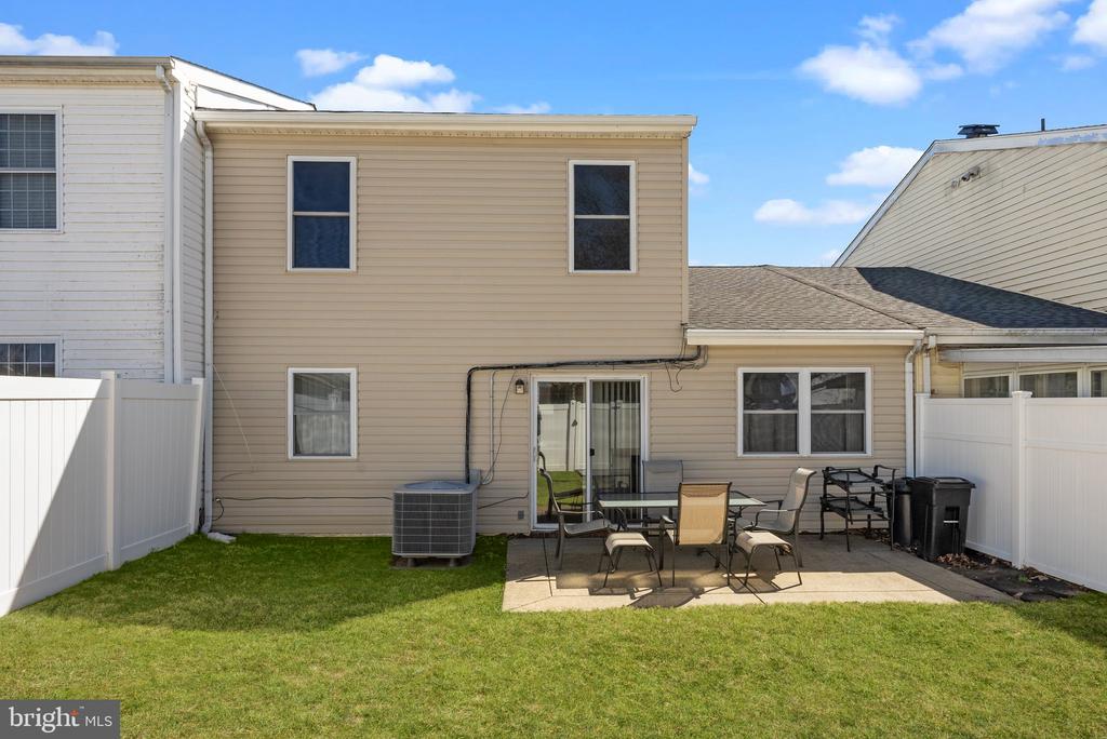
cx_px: 554
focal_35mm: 21
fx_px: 646
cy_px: 370
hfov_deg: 81.2
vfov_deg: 59.6
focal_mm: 21
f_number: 11
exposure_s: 1/500
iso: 640
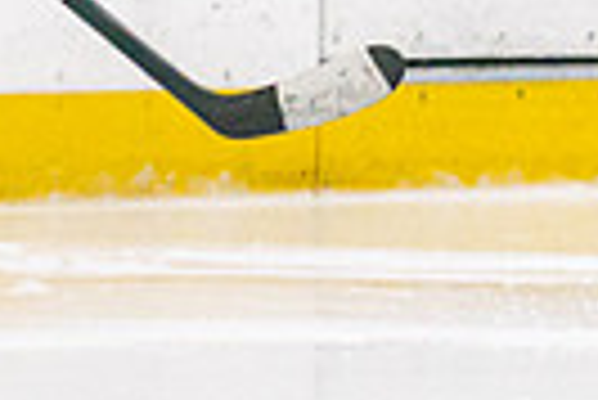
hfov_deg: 1.3
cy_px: 1
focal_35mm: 1621
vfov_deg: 0.9
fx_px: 26956
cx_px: -514
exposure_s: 1/1250
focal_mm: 200
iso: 3200
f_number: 2.8
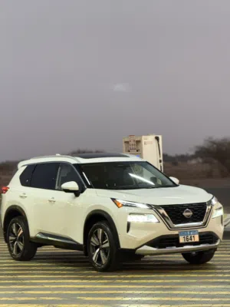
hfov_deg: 12.3
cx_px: 115
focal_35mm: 120
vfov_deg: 16.4
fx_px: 1063
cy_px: 154
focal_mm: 15.66
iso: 500
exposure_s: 1/33
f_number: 2.8
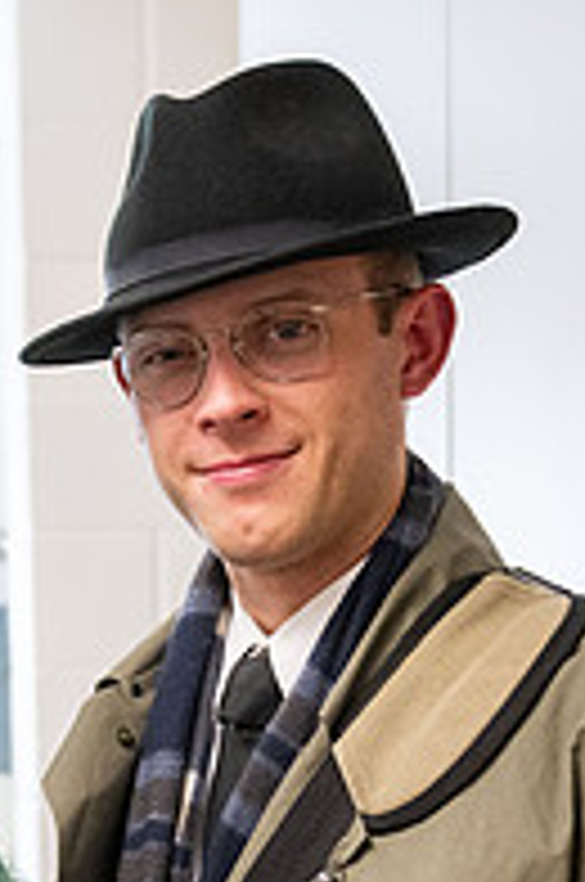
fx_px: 2470
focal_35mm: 101
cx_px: -101
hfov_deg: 13.2
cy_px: 855
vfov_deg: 19.7
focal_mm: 32
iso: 2000
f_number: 2.8
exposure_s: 1/200
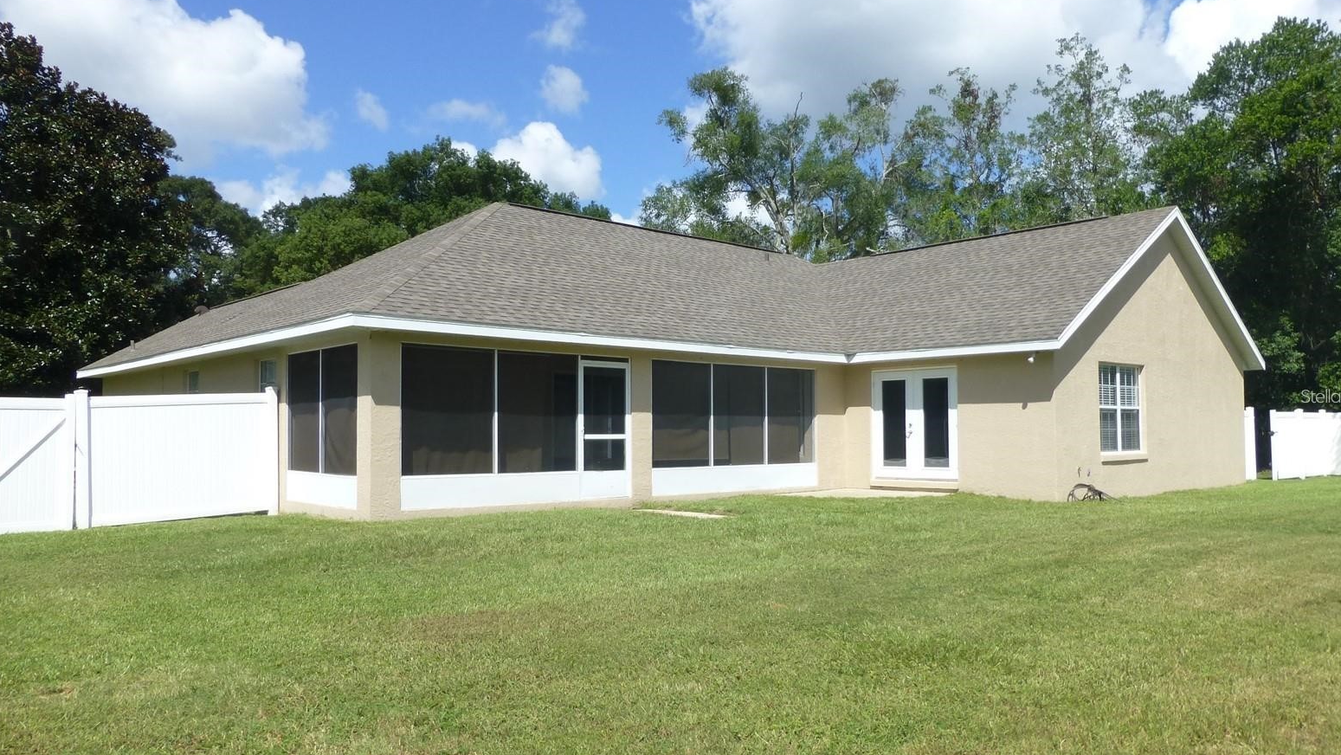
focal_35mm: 27
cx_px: 690
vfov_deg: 42.9
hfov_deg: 69.8
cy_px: 396
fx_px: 960
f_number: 4
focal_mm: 4.3
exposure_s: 1/1000
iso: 100
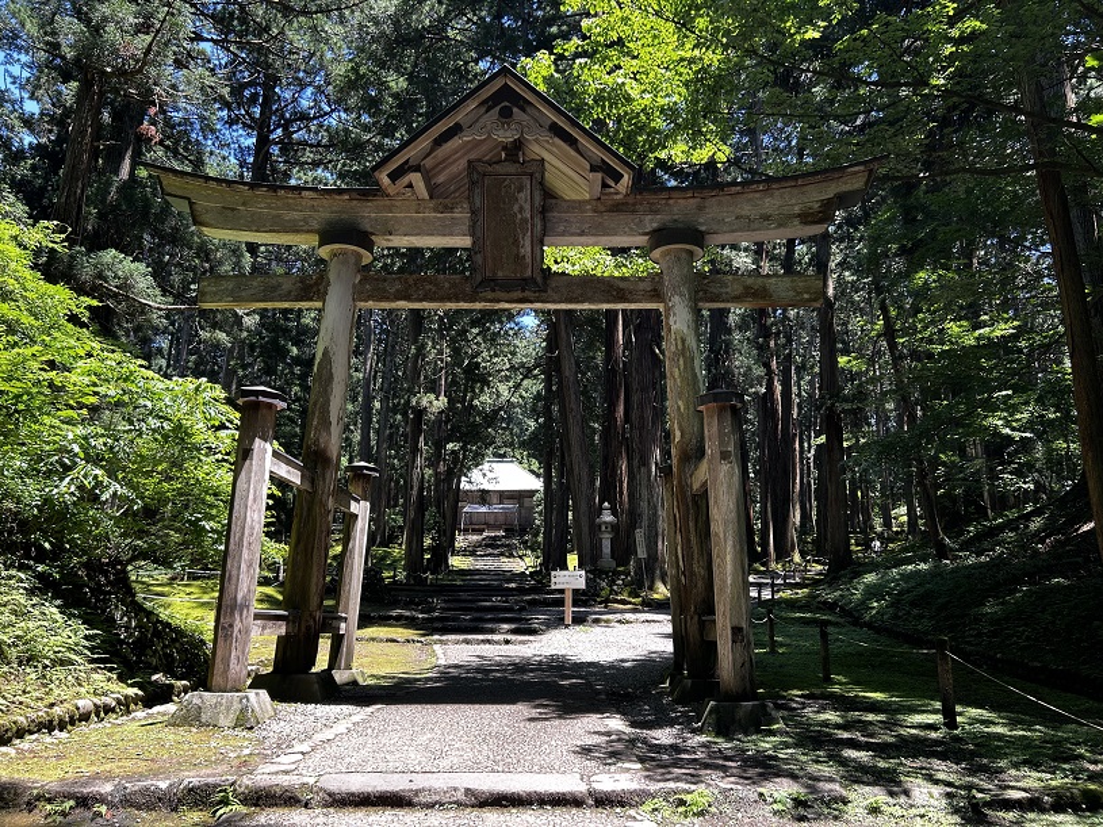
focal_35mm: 26
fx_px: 828
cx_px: 552
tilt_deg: +14.9
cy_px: 414
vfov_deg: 53.1
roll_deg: -0.1
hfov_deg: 67.3
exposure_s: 1/253
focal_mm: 5.7
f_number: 1.5
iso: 40
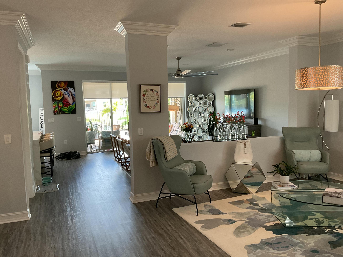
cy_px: 128
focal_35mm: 29
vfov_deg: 48.2
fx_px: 287
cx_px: 172
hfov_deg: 61.7
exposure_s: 1/60
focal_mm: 3
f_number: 1.8
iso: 64
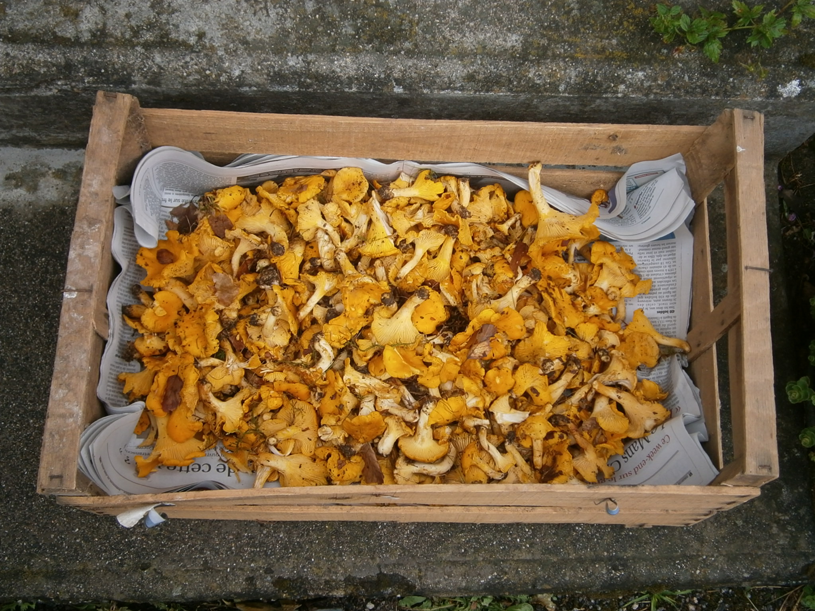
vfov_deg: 30.9
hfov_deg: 40.4
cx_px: 408
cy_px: 306
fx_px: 1107
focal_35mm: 47
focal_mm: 8.3
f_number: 3.4
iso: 80
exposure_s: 1/125
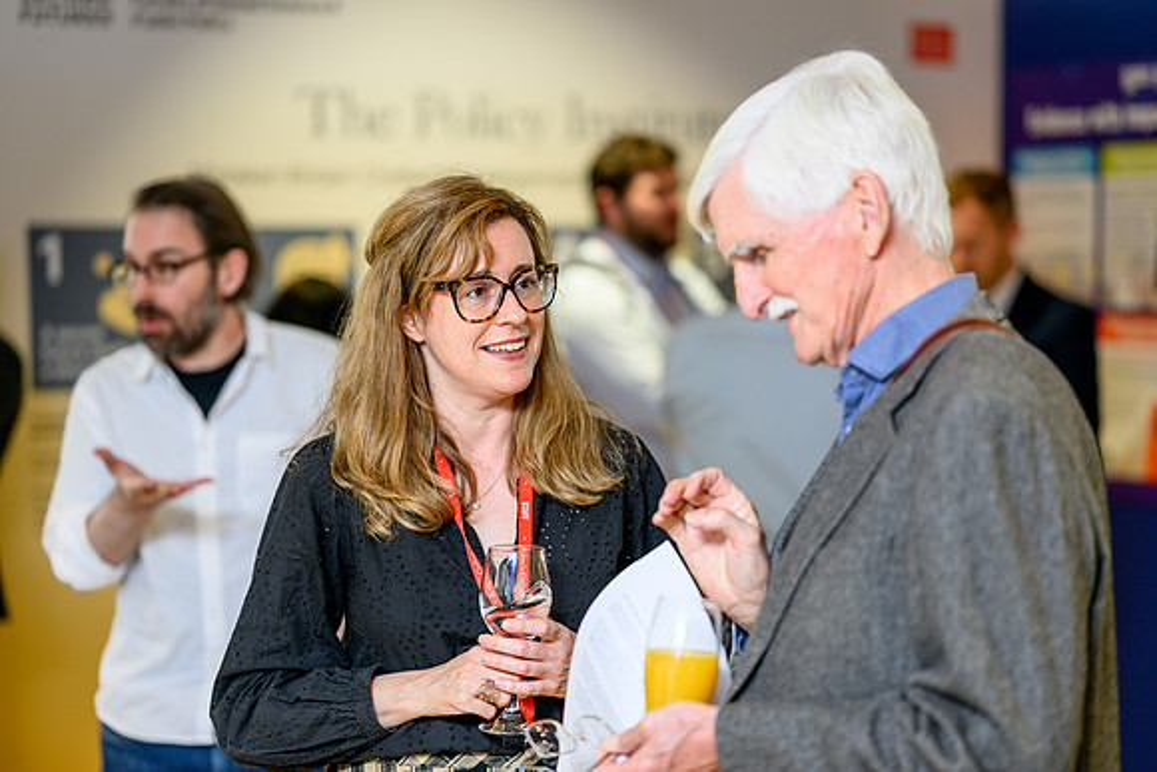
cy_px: 386
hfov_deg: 23.8
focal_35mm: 85
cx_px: 578
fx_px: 2747
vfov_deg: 16.0
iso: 320
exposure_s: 1/200
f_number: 1.8
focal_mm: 85
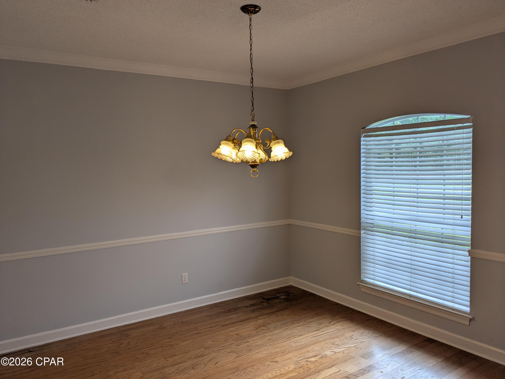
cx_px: 252
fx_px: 394
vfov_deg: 51.4
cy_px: 190
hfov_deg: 65.3
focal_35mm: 27
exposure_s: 1/127
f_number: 1.73
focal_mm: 4.38
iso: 47
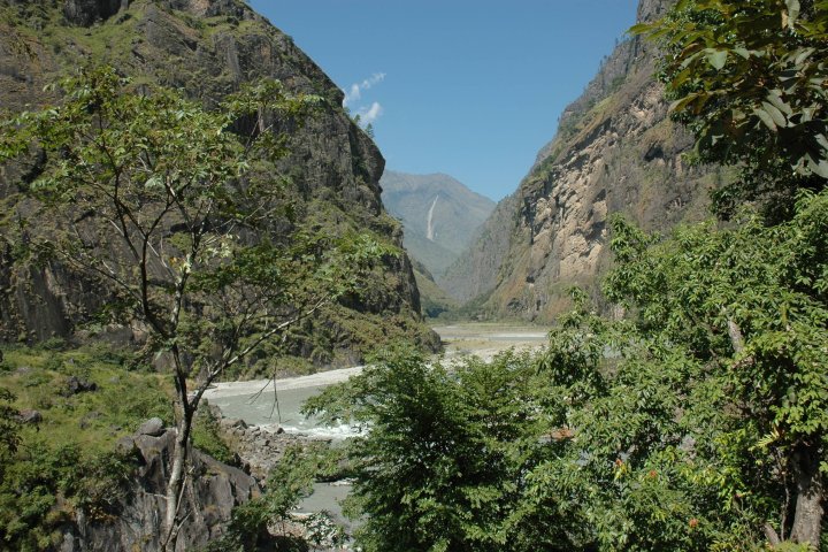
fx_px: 621
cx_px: 414
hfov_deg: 67.4
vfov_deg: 47.9
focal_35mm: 27
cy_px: 276
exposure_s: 1/320
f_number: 9
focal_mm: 18
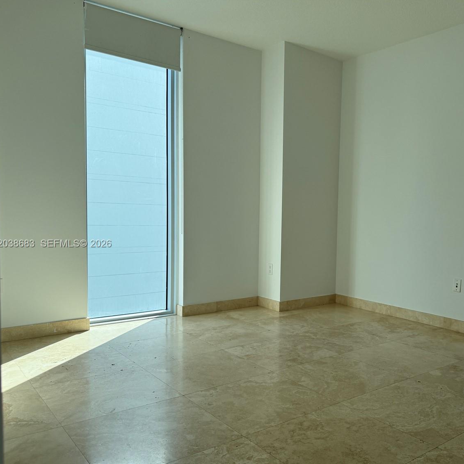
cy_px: 244
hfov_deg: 52.9
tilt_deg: -2.9
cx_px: 312
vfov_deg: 54.0
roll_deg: -1.2
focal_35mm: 30
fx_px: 455
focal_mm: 6.76
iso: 80
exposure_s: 1/1156
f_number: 1.78
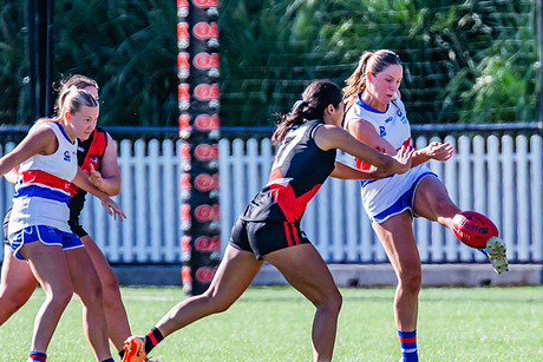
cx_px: 422
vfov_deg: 1.3
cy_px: 110
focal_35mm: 1076
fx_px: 16234
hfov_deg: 1.9
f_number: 7.1
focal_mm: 600
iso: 800
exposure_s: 1/1250
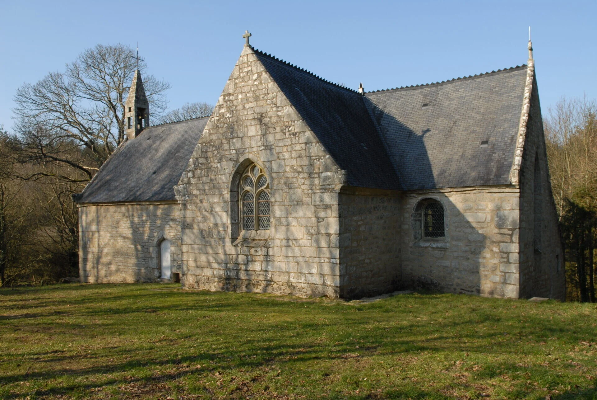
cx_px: 298
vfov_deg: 40.1
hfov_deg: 57.2
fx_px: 548
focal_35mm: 33
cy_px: 200
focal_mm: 22
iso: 100
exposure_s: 1/160
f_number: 6.3
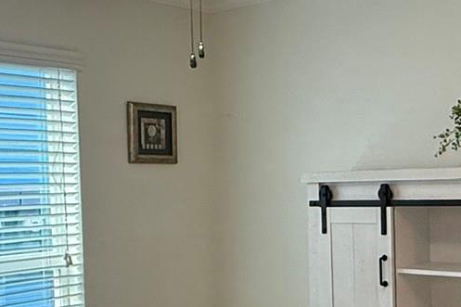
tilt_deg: -1.3
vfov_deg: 22.5
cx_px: 365
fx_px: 768
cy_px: 208
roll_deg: +2.0
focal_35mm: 60
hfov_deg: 32.5
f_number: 2.2
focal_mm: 2.22
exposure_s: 1/60
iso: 200
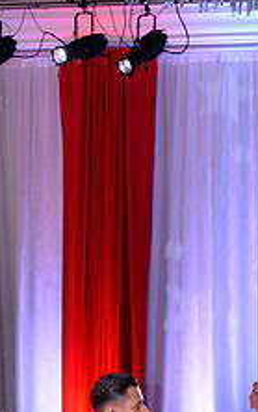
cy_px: 516
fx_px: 2090
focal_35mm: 186
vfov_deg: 11.0
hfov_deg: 7.0
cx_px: 294
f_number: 4.5
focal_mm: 70
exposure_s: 1/250
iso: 2000
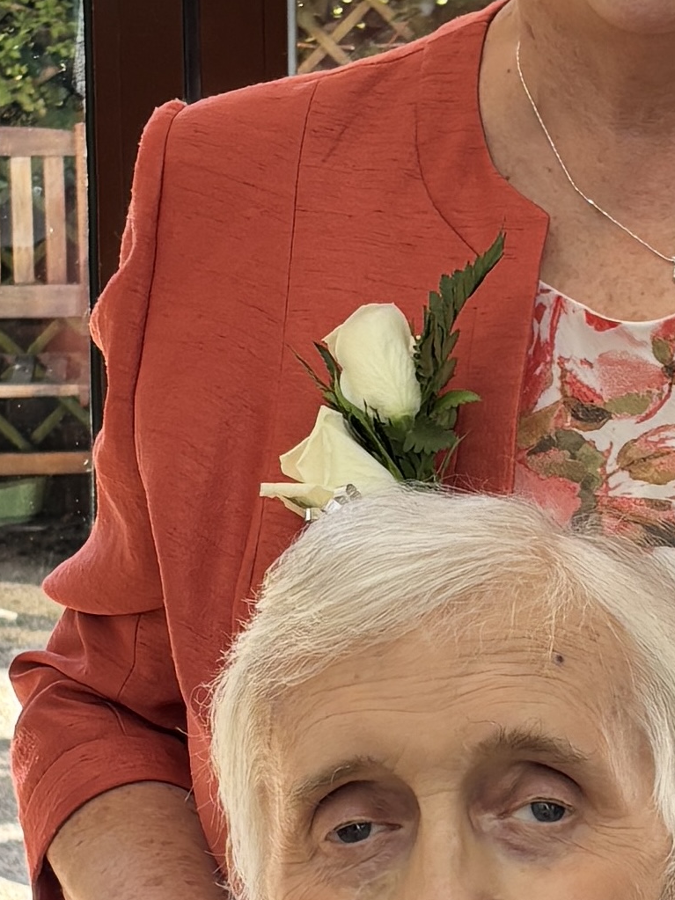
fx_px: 2653
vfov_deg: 18.7
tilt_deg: -10.1
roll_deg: +0.0
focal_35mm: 102
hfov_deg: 14.4
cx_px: 518
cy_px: 904
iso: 40
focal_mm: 5.96
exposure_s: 1/209
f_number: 1.6
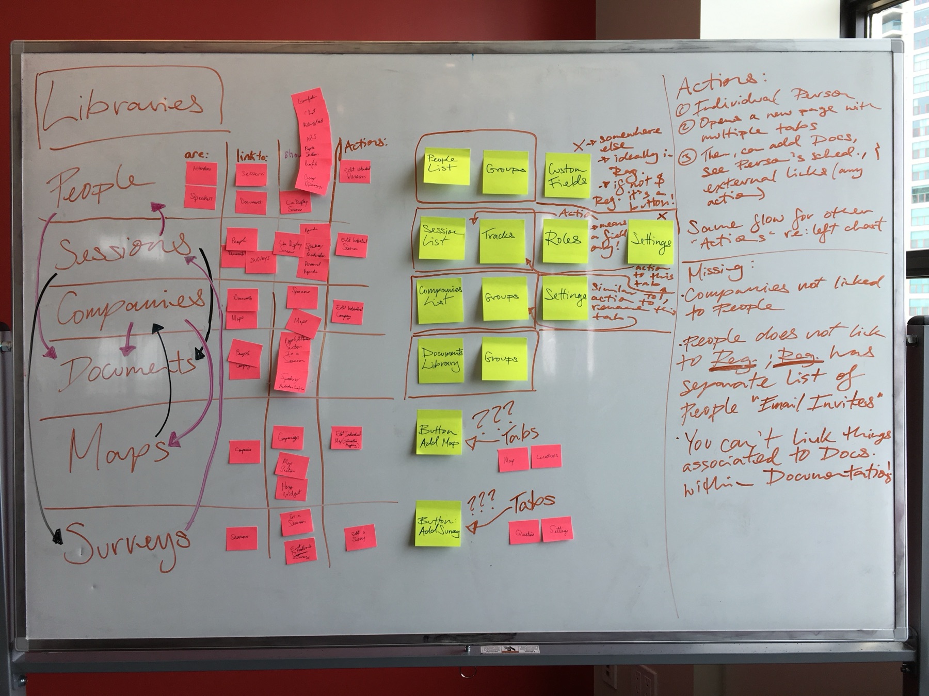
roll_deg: -0.6
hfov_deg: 61.7
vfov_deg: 48.2
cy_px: 348
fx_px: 778
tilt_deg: -3.4
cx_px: 464
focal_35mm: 29
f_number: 2.2
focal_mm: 4.15
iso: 25
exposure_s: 1/163
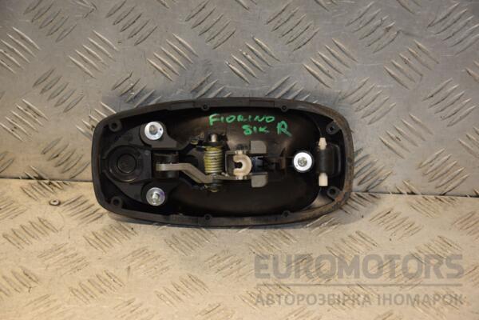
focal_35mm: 105
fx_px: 1397
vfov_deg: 13.0
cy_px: 160
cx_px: 240
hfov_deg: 19.5
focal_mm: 70
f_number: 5.6
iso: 800
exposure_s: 1/200
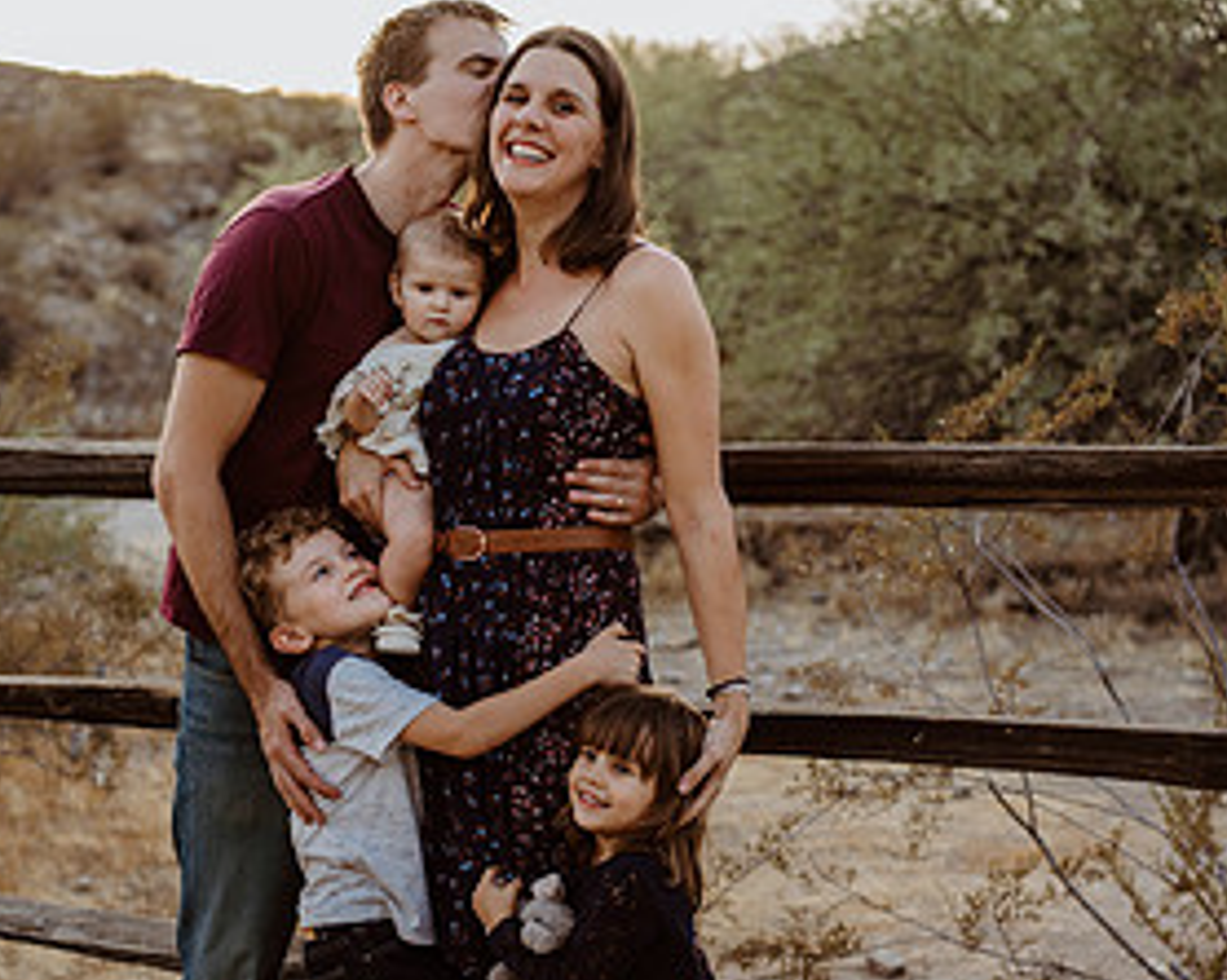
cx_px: 591
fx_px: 2758
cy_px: 631
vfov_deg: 20.1
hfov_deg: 25.1
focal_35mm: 76
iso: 200
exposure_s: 1/400
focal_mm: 50
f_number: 2.8
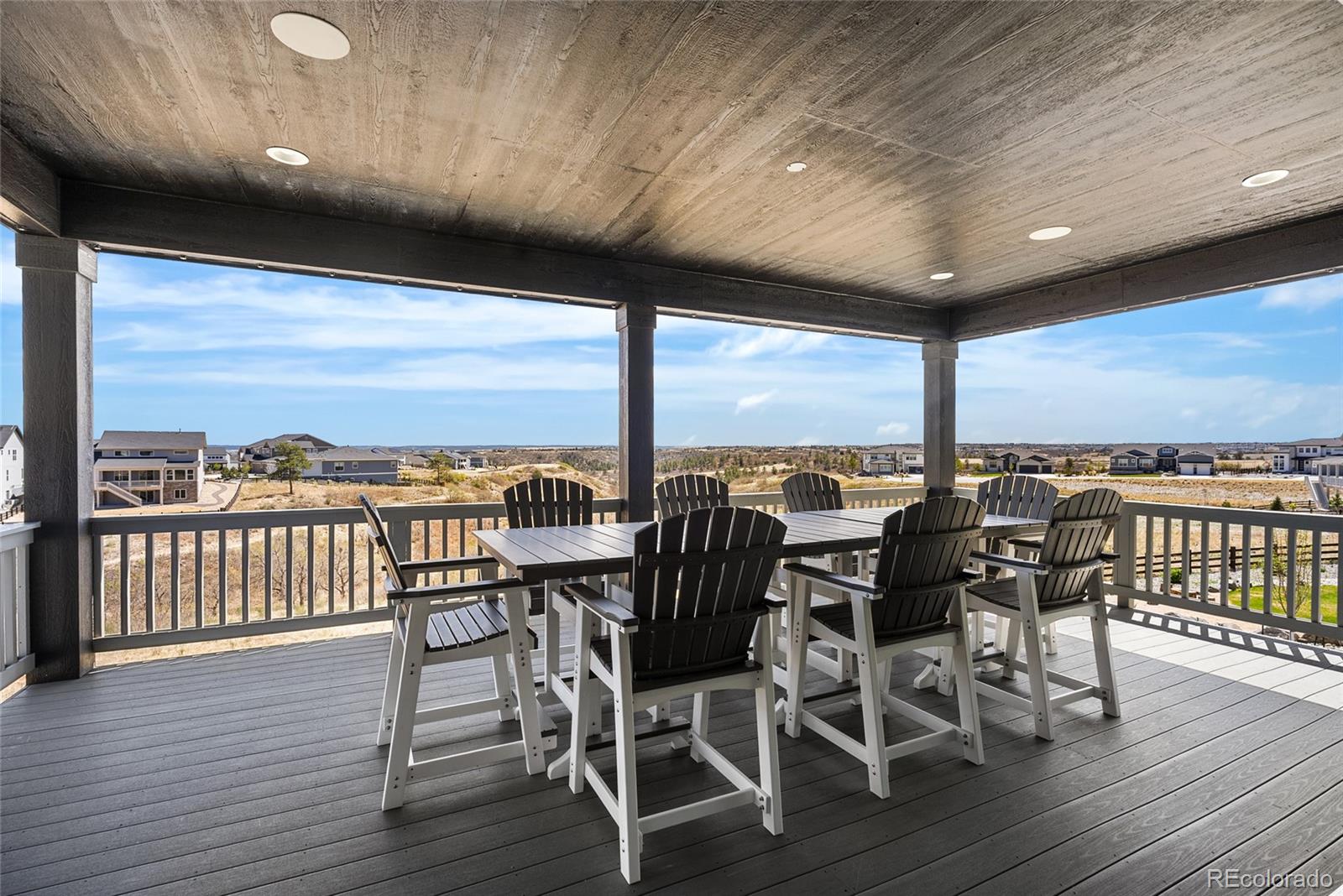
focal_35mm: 16
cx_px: 672
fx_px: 597
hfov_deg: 96.7
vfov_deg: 73.8
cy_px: 448
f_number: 8
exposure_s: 1/20
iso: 200
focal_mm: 16
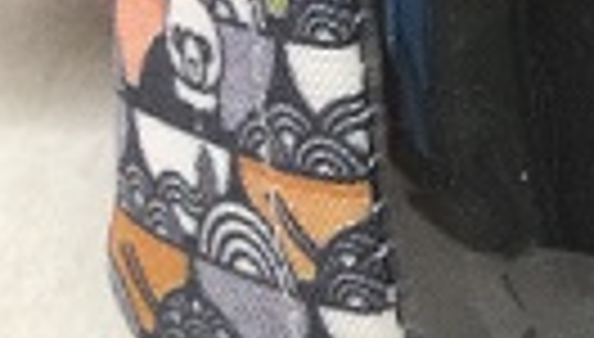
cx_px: 1260
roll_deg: +13.1
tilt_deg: -44.5
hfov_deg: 12.0
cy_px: -255
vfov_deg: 7.6
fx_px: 2463
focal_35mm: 156
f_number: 2.4
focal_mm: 3.3
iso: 64
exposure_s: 1/30
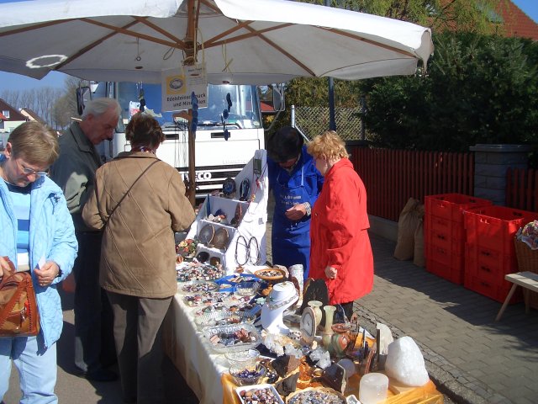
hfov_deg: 52.6
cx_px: 269
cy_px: 202
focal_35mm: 35
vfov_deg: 40.7
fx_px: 544
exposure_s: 1/640
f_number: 4.3
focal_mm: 5.8
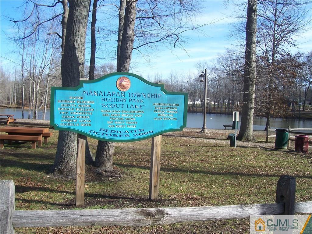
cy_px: 117
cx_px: 156
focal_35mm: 34
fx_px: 306
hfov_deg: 54.0
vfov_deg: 41.8
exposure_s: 1/250
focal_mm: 5.6
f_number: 5.6
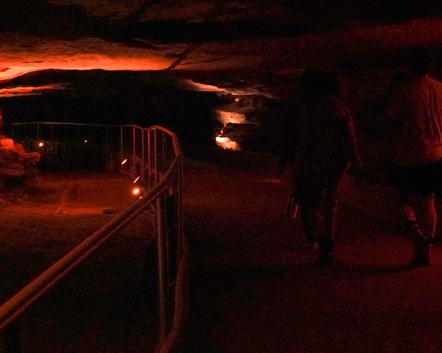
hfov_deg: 24.7
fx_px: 1007
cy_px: 174
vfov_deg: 19.9
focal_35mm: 77
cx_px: 276
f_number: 6.3
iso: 12800
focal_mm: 39
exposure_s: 1/60
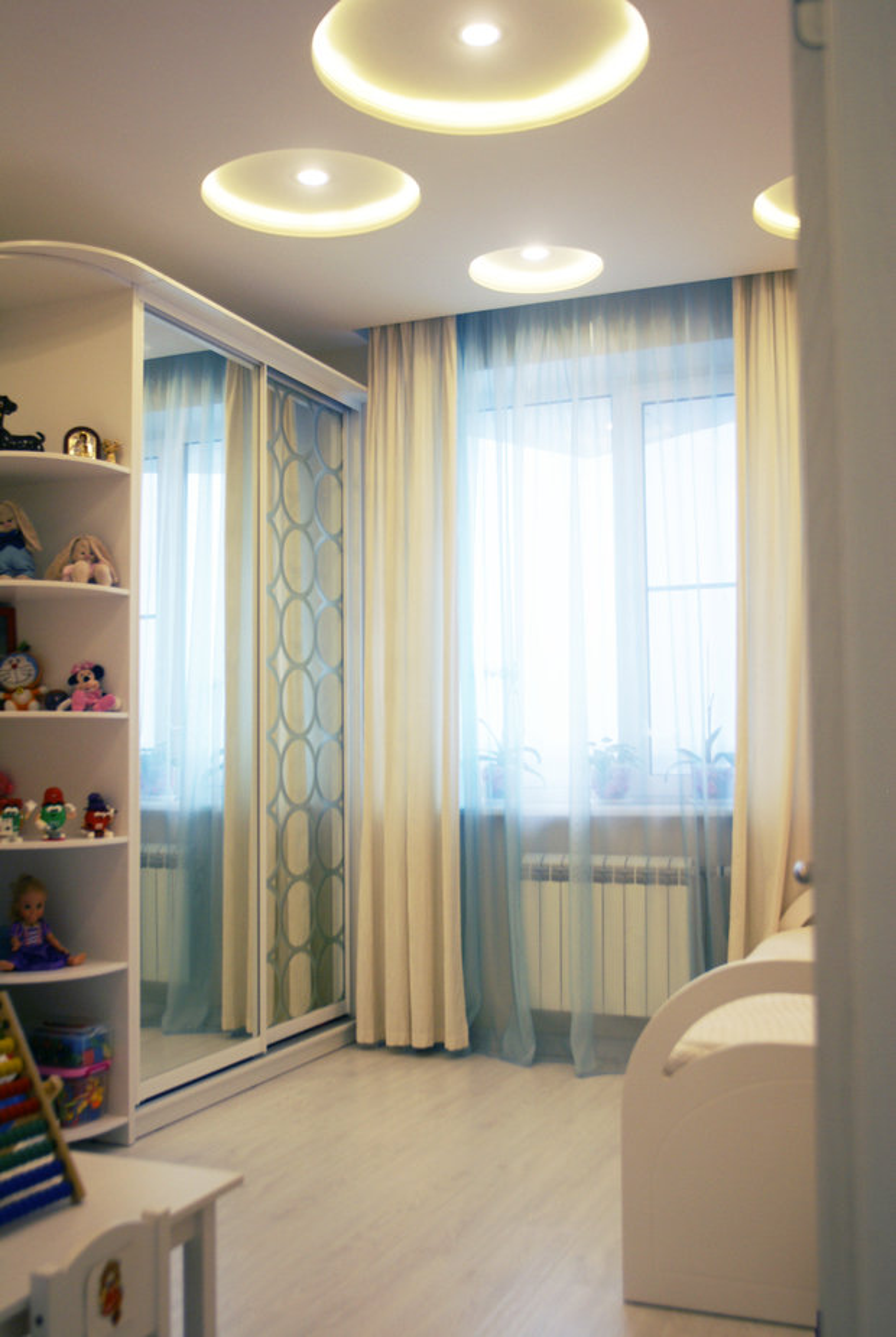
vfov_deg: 53.1
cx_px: 448
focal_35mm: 36
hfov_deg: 37.0
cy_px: 668
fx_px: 1340
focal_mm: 24
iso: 125
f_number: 3.2
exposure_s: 1/40
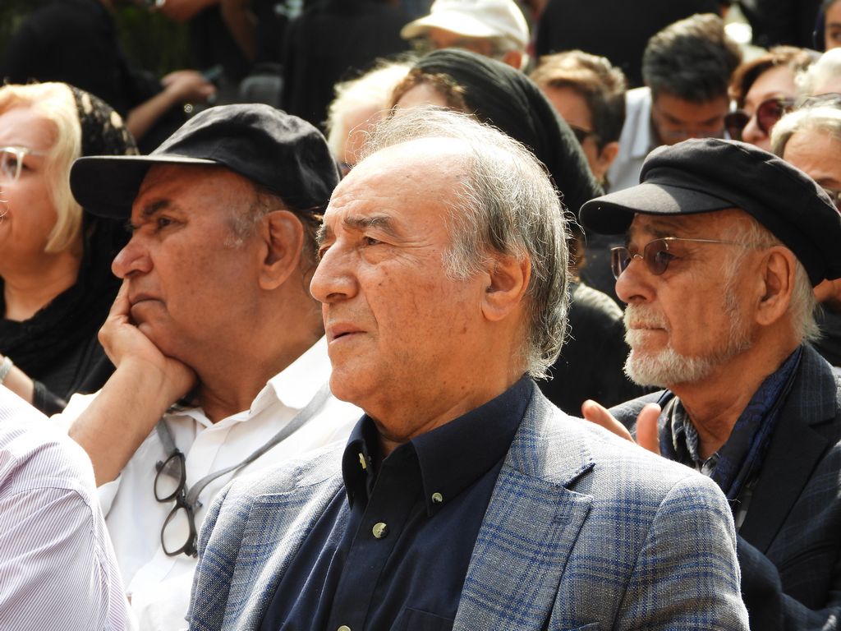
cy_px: 316
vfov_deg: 5.8
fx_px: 6195
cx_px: 420
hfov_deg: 7.8
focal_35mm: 255
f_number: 4.5
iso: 100
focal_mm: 45.8
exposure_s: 1/160
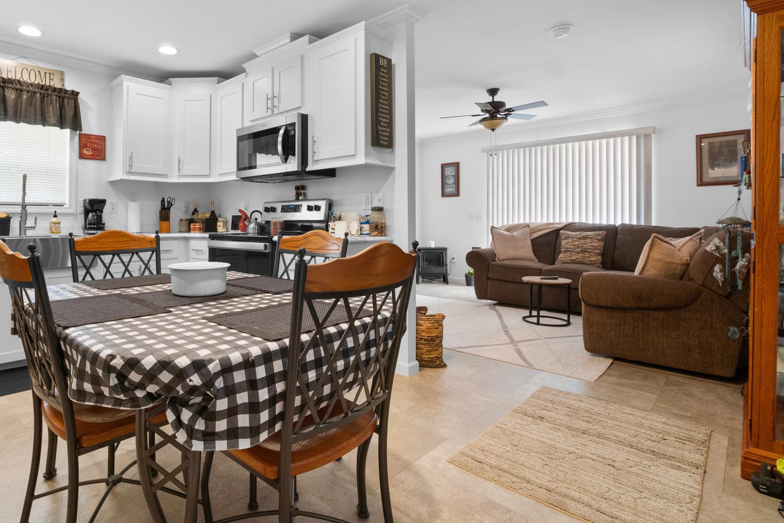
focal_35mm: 18
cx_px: 290
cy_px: 258
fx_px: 384
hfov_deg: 89.1
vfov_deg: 68.4
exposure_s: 1/6
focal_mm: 9
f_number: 7.1
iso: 320
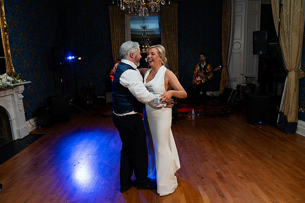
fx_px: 203
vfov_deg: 53.2
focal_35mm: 24
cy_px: 102
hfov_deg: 73.7
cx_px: 152
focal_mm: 24
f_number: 2.8
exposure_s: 1/160
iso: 1250
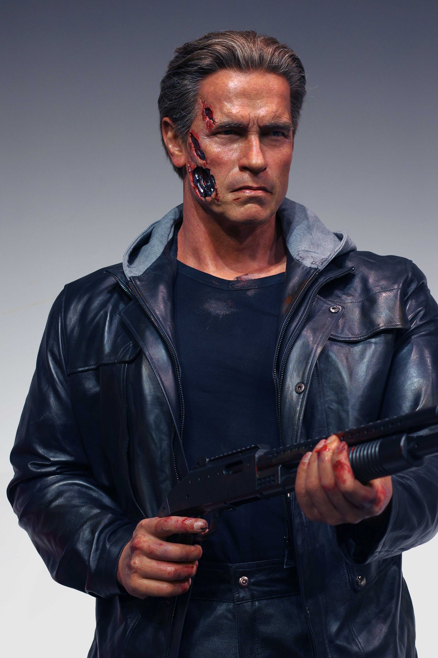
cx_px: 275
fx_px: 1371
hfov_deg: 18.1
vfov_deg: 26.8
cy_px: 443
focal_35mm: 75
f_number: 3.5
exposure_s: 1/80
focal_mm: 35
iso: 200
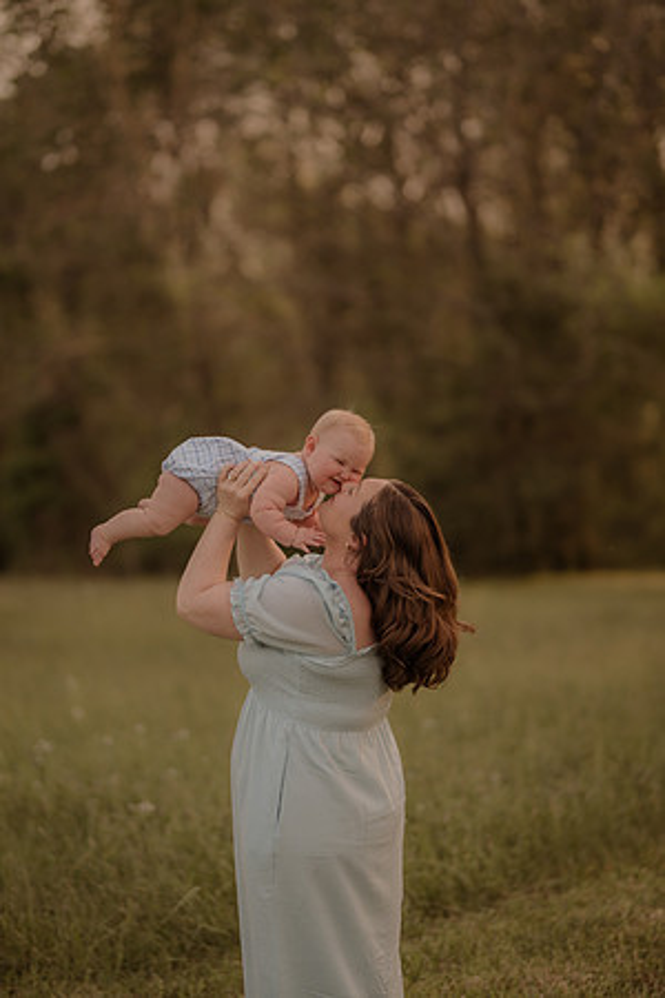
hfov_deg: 16.1
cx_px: 332
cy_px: 499
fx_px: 2355
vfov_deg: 23.9
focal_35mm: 85
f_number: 1.4
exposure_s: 1/800
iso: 160
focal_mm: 85
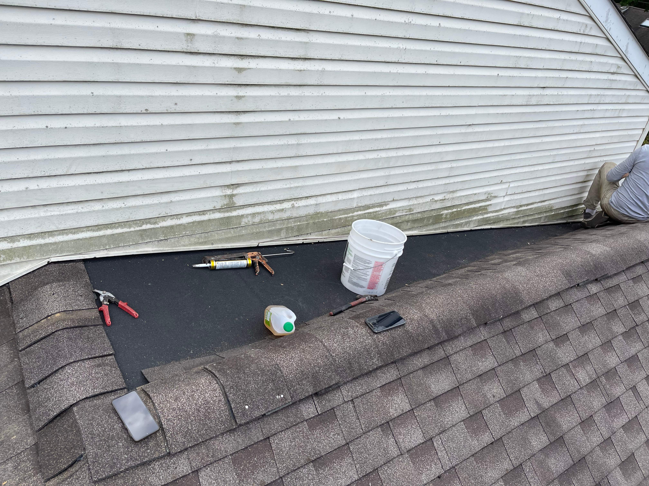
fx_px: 487
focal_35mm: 26
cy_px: 243
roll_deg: -10.8
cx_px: 324
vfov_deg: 53.1
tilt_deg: -31.4
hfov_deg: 67.3
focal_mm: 5.1
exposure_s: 1/1456
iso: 32
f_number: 1.6
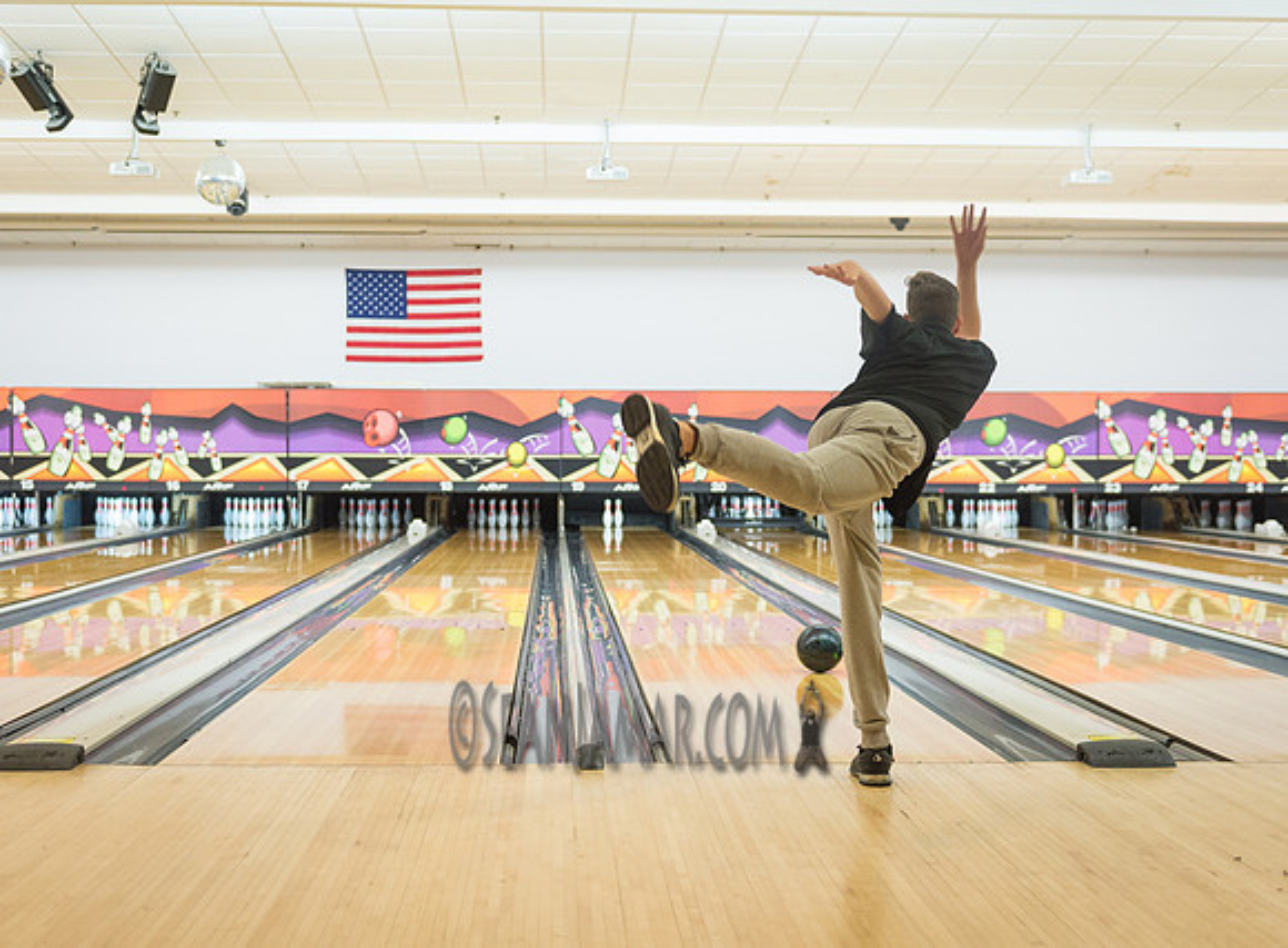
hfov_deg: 41.6
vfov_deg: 31.2
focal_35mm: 46
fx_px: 1696
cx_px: 621
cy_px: 456
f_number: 2.8
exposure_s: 1/200
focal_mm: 35
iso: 2500
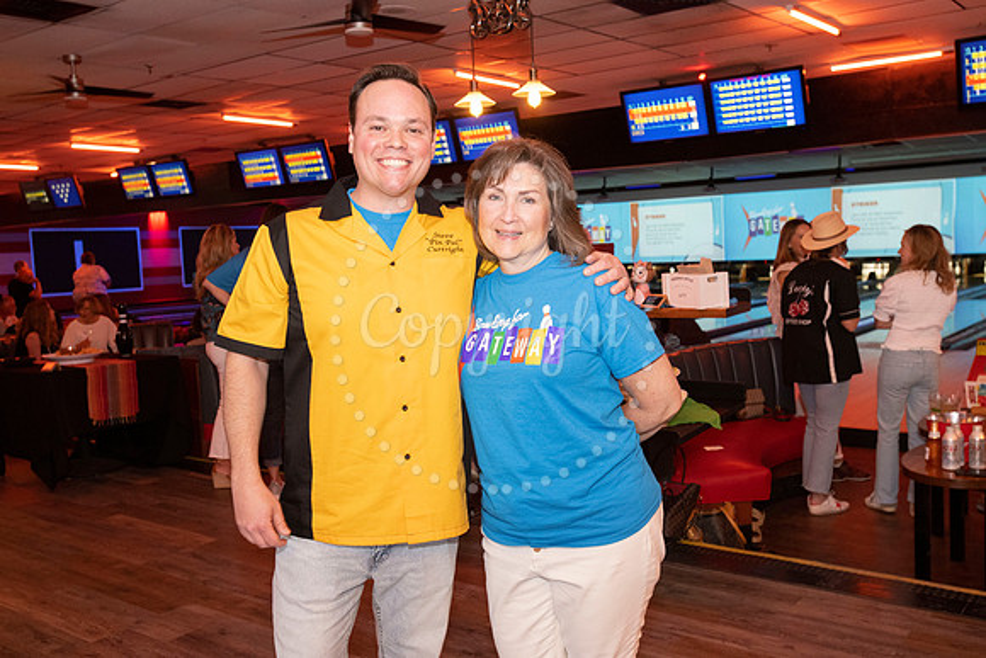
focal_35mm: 35
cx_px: 493
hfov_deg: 54.4
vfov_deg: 37.9
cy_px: 329
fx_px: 959
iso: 2500
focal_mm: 35
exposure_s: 1/80
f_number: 5.6
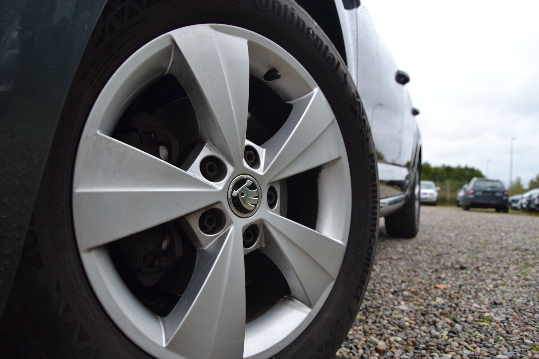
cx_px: 270
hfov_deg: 67.4
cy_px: 180
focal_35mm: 27
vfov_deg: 47.9
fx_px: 404
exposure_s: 1/125
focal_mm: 18
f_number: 5.6
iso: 100
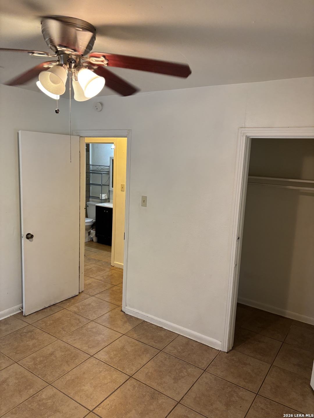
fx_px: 314
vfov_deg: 67.3
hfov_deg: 53.1
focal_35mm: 26
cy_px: 209
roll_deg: -3.0
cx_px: 157
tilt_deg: -9.6
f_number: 1.6
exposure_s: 1/60
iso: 160
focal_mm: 5.96
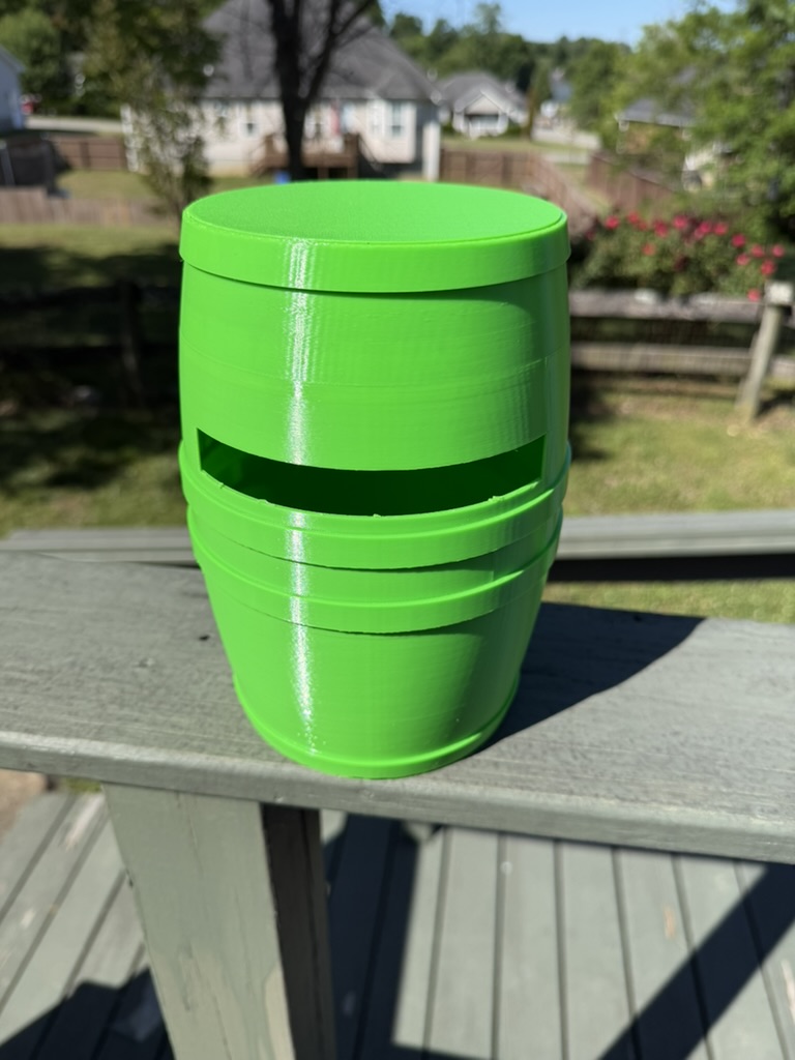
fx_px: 735
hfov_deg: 56.8
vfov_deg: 71.6
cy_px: 530
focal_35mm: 24
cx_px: 398
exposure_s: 1/4673
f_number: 1.78
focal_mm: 6.76
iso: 80
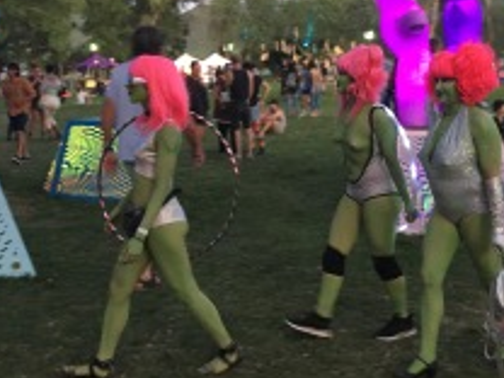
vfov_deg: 28.6
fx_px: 743
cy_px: 177
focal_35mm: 51
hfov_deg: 37.5
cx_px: 257
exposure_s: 1/24
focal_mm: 4.15
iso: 200
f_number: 2.2
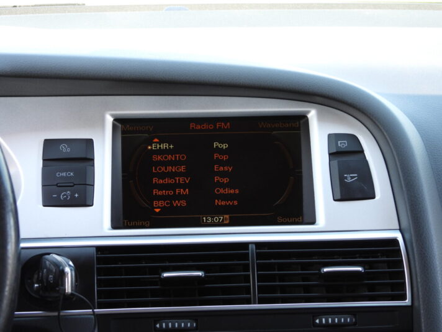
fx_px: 1162
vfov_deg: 16.2
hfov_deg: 21.5
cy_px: 166
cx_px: 221
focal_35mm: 91
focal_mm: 16.3
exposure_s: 1/60
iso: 160
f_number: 3.5
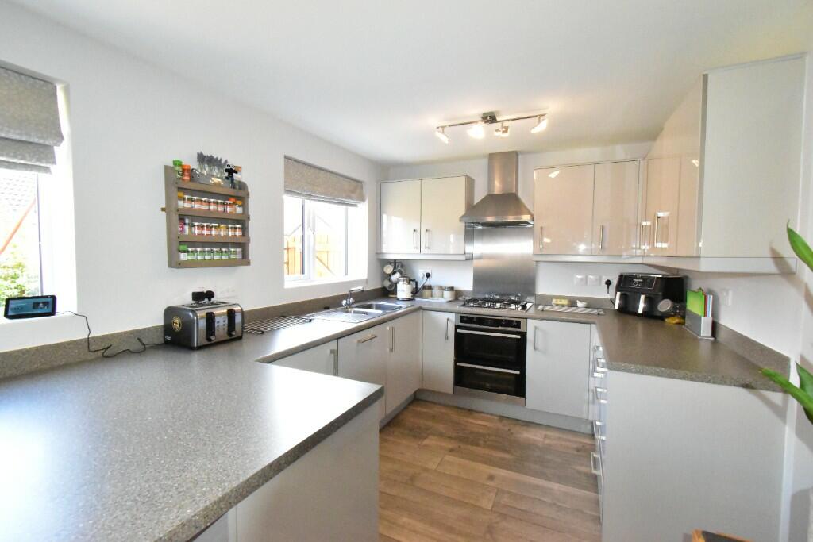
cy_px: 271
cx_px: 406
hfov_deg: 100.4
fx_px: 339
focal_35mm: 15
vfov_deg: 77.3
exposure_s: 1/200
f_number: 10
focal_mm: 10
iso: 12800
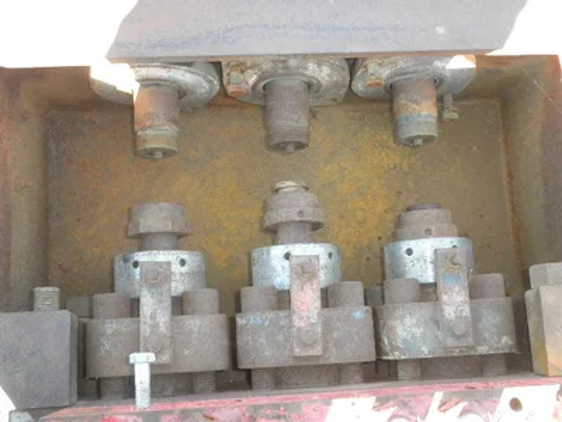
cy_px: 211
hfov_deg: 42.9
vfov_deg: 32.9
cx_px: 281
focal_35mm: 44
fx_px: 714
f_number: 3.4
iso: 200
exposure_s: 1/80
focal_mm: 7.9
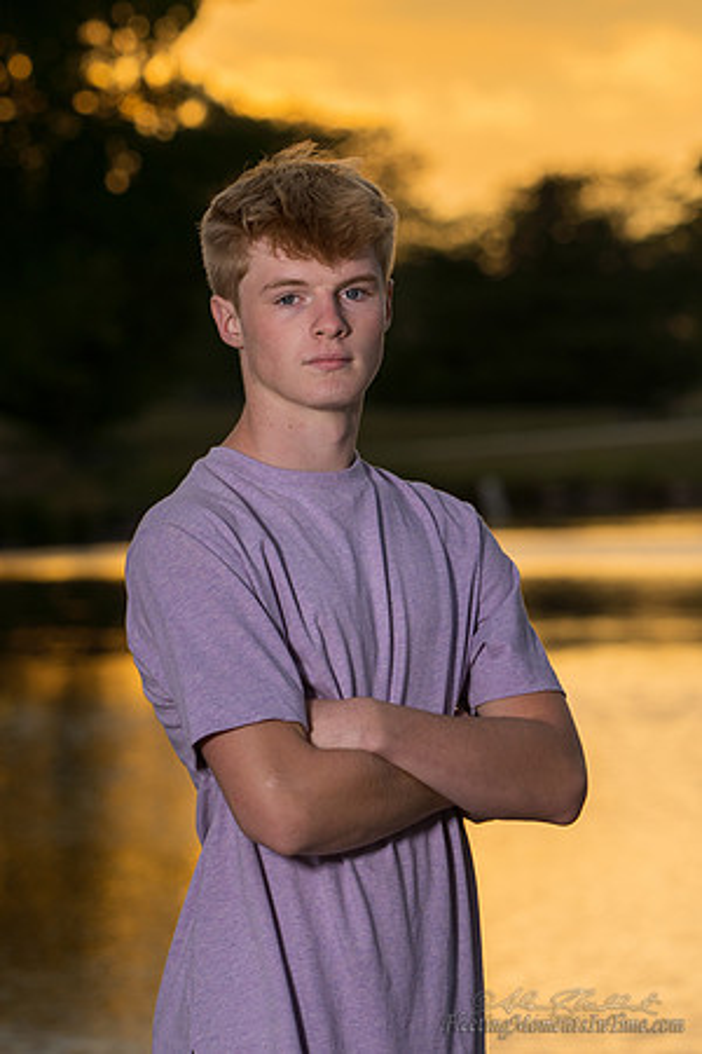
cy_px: 527
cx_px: 351
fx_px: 5850
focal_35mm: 200
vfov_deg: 10.3
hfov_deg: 6.9
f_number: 7.1
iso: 100
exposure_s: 1/250
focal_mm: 200
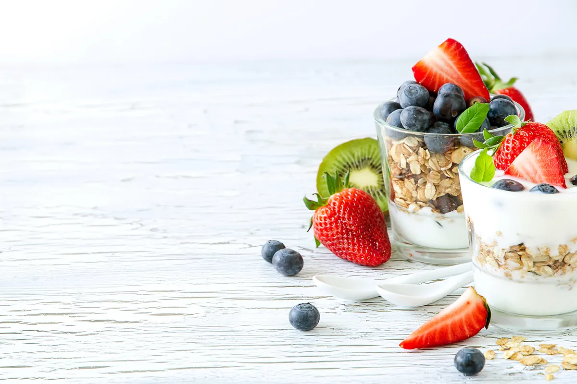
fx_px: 2043
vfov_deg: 10.8
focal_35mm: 128
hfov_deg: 16.1
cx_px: 288
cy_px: 192
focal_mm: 85
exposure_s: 1/40
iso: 125
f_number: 9
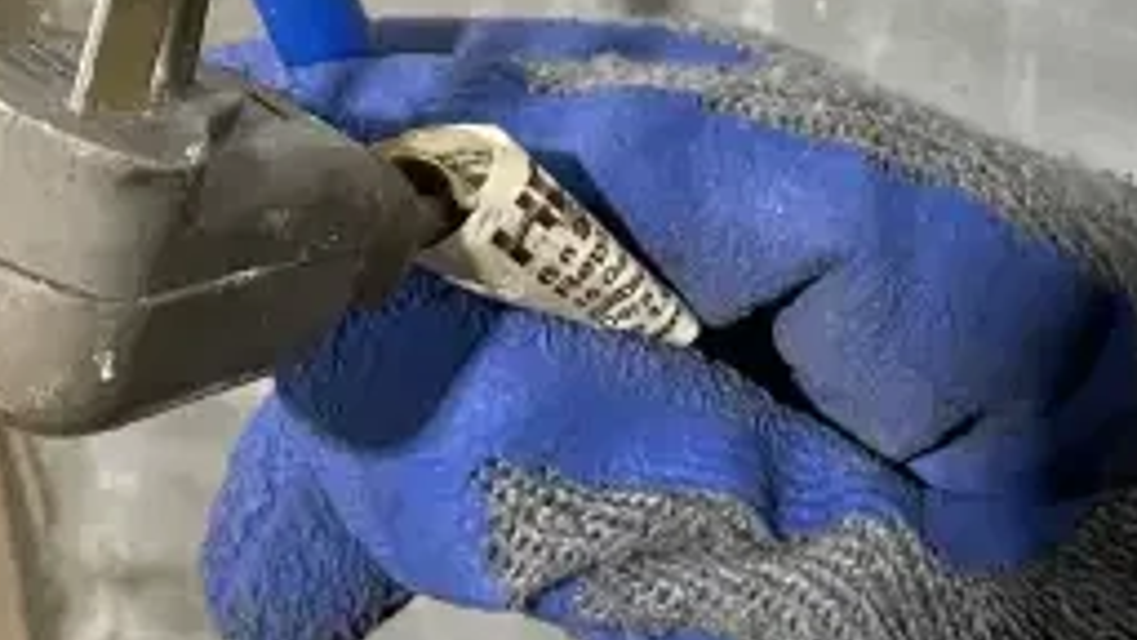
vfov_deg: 11.9
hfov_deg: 23.5
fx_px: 2713
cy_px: -673
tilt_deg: -27.9
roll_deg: +3.2
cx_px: 351
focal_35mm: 90
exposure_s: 1/60
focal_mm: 4.2
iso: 250
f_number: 1.6
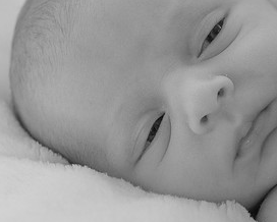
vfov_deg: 13.8
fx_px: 919
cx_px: 213
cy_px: 105
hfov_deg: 17.0
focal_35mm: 112
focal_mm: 37.6
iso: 800
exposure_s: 1/150
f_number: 4
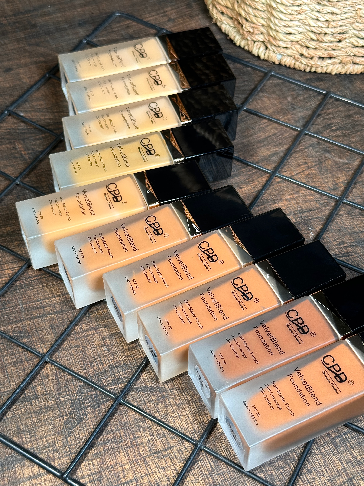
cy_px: 243
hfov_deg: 30.3
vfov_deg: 39.7
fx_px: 673
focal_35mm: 48
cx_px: 182
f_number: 1.78
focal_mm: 6.86
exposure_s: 1/747
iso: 64
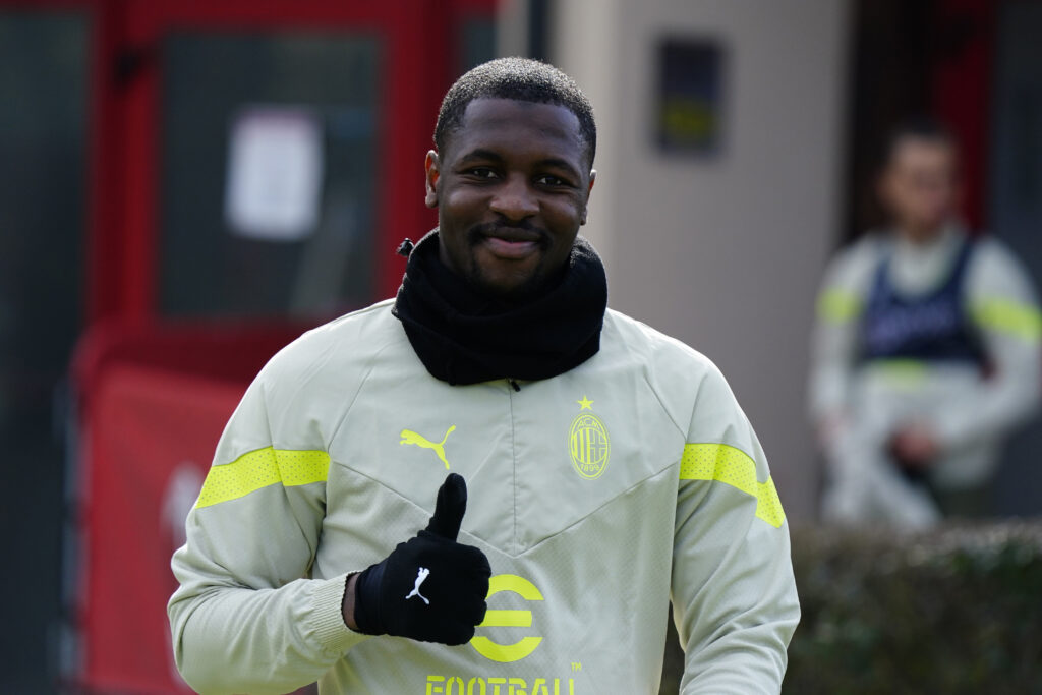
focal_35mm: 365
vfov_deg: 3.8
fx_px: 10565
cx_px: 521
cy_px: 348
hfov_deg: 5.6
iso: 1250
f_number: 6.3
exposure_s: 1/2000
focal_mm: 365
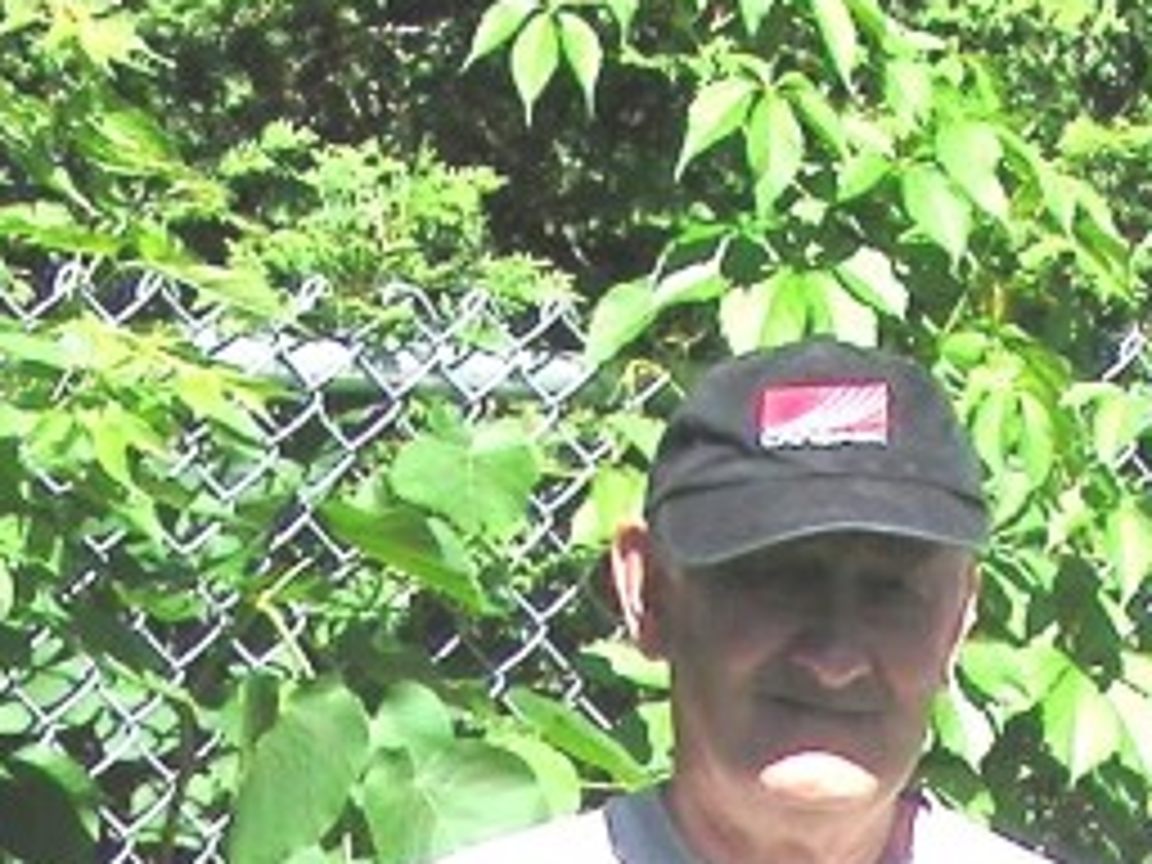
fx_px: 7122
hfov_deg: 9.2
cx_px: 1102
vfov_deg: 6.7
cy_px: 1872
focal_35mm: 214
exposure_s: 1/557
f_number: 4
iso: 50
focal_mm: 6.3
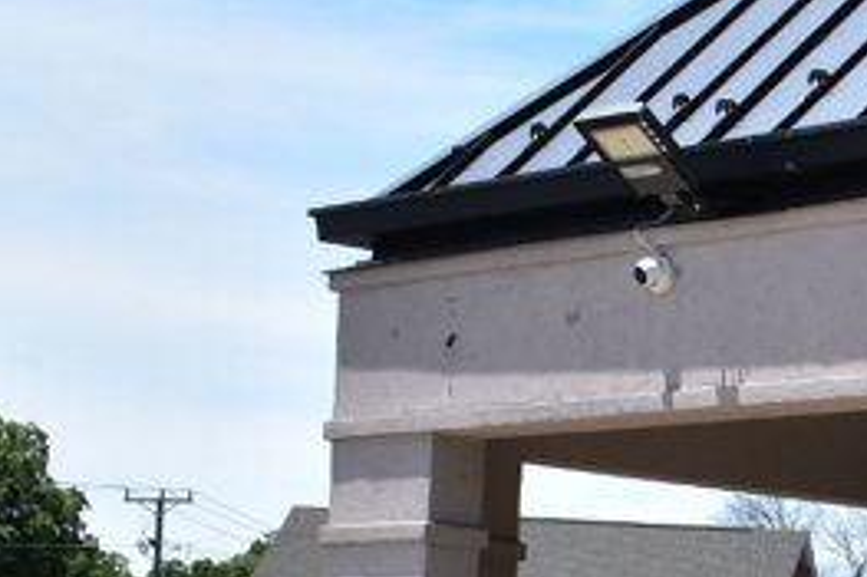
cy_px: 913
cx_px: 1309
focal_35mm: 146
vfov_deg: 9.1
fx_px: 3513
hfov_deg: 13.3
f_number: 11
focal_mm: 25
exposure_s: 1/500
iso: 400
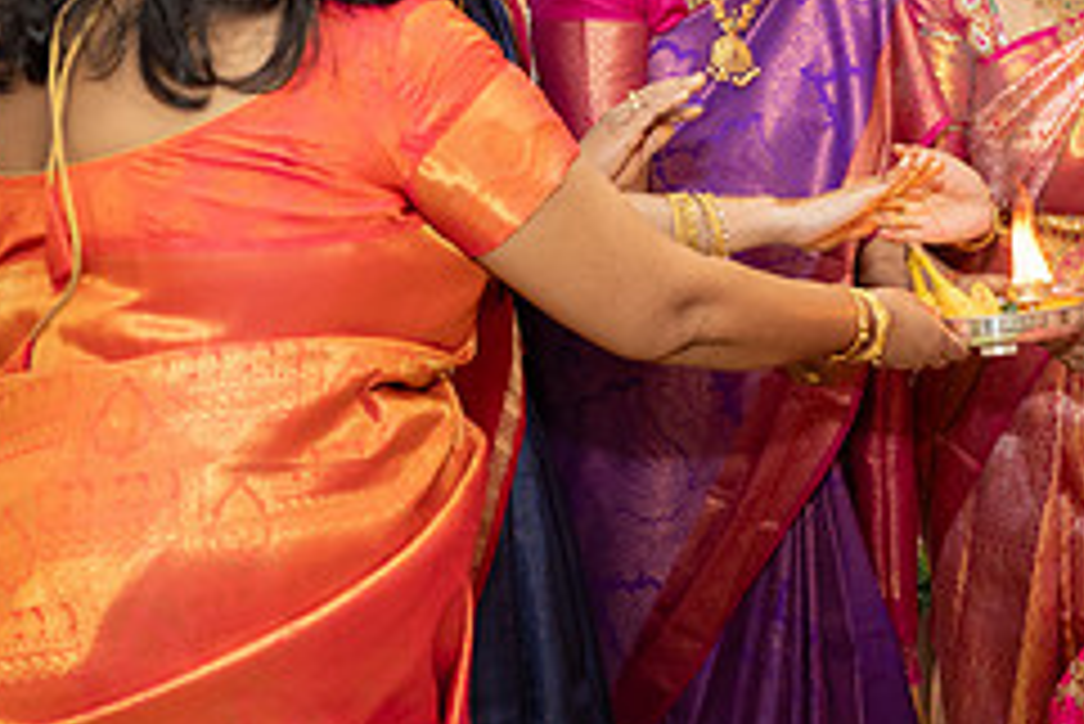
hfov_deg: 29.9
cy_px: 467
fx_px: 1838
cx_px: 1156
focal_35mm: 61
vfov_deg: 22.2
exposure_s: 1/160
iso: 800
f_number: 3.5
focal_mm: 24
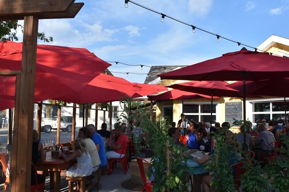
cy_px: 103
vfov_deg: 38.8
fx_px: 273
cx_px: 156
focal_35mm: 34
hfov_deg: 55.7
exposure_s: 1/320
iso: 200
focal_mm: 18
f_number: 9
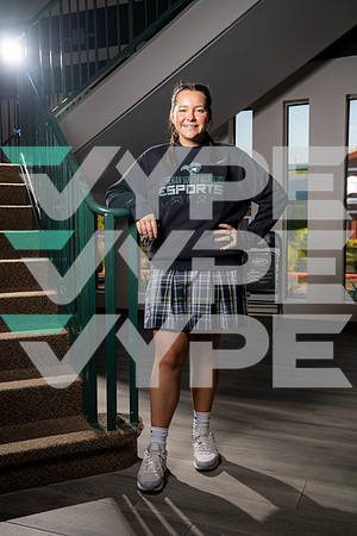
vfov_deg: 53.1
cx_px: 178
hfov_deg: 36.9
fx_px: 535
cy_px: 268
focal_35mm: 36
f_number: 5.6
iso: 320
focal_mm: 36
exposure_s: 1/250
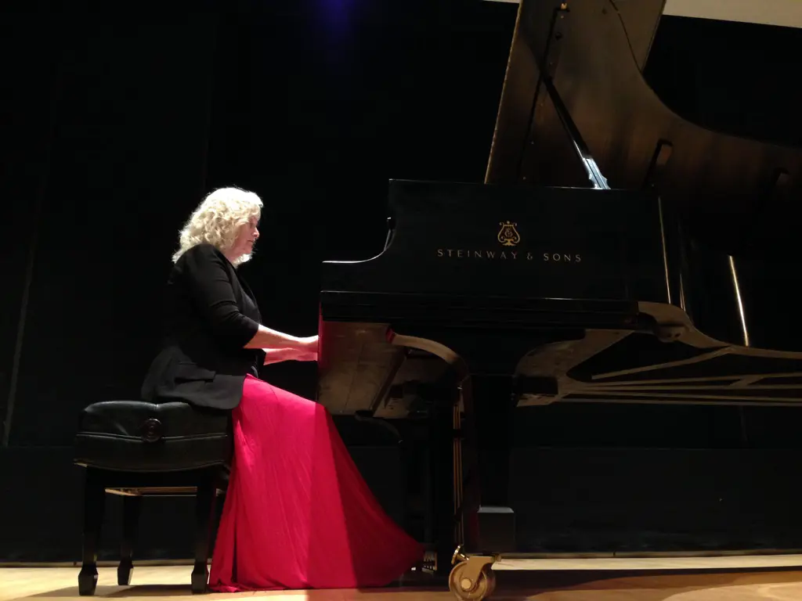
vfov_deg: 42.9
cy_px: 300
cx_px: 401
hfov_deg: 55.4
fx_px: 765
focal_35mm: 33
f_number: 2.4
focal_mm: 4.12
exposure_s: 1/20
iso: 250
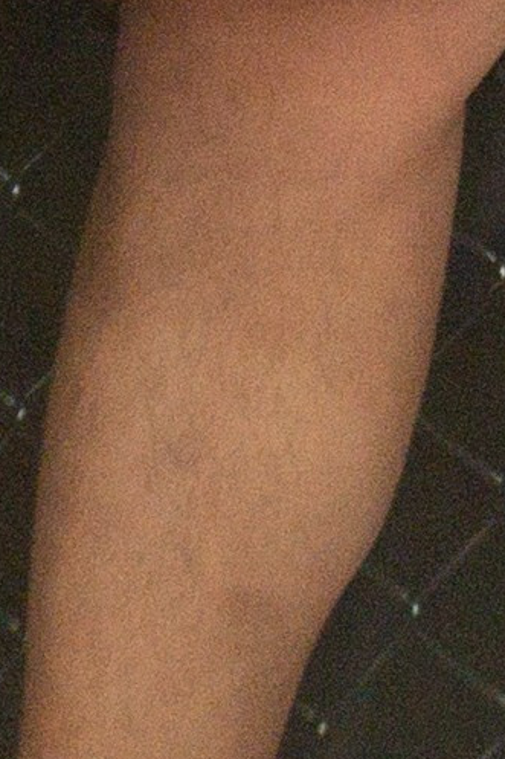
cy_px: -774
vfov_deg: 2.0
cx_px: 568
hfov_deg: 1.4
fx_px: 21139
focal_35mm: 1004
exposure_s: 1/640
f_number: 4
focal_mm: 95
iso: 2000
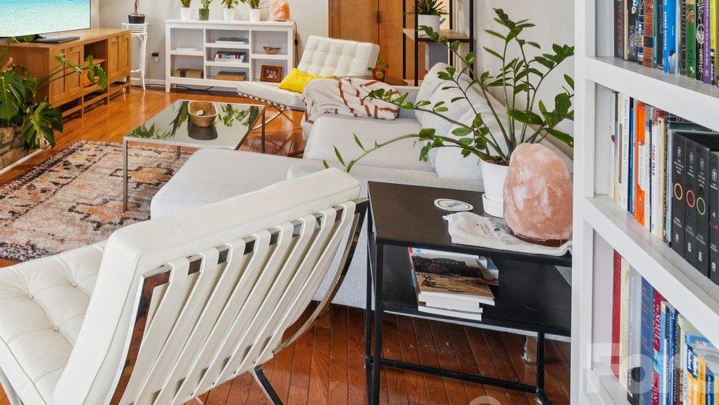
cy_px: -5
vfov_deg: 33.4
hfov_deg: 53.9
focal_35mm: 32
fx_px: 610
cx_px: 83
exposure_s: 1/13
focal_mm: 10
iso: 400
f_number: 8
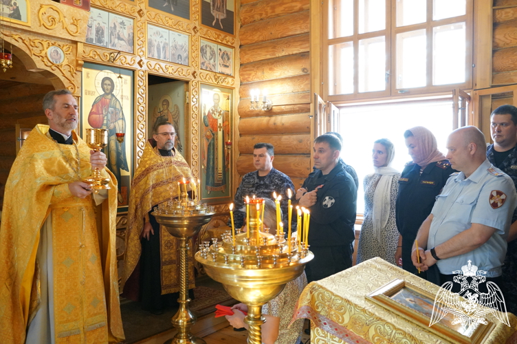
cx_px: 258
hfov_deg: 59.5
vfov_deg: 41.6
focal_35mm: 32
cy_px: 172
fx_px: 452
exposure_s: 1/160
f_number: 4
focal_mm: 21
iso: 3200
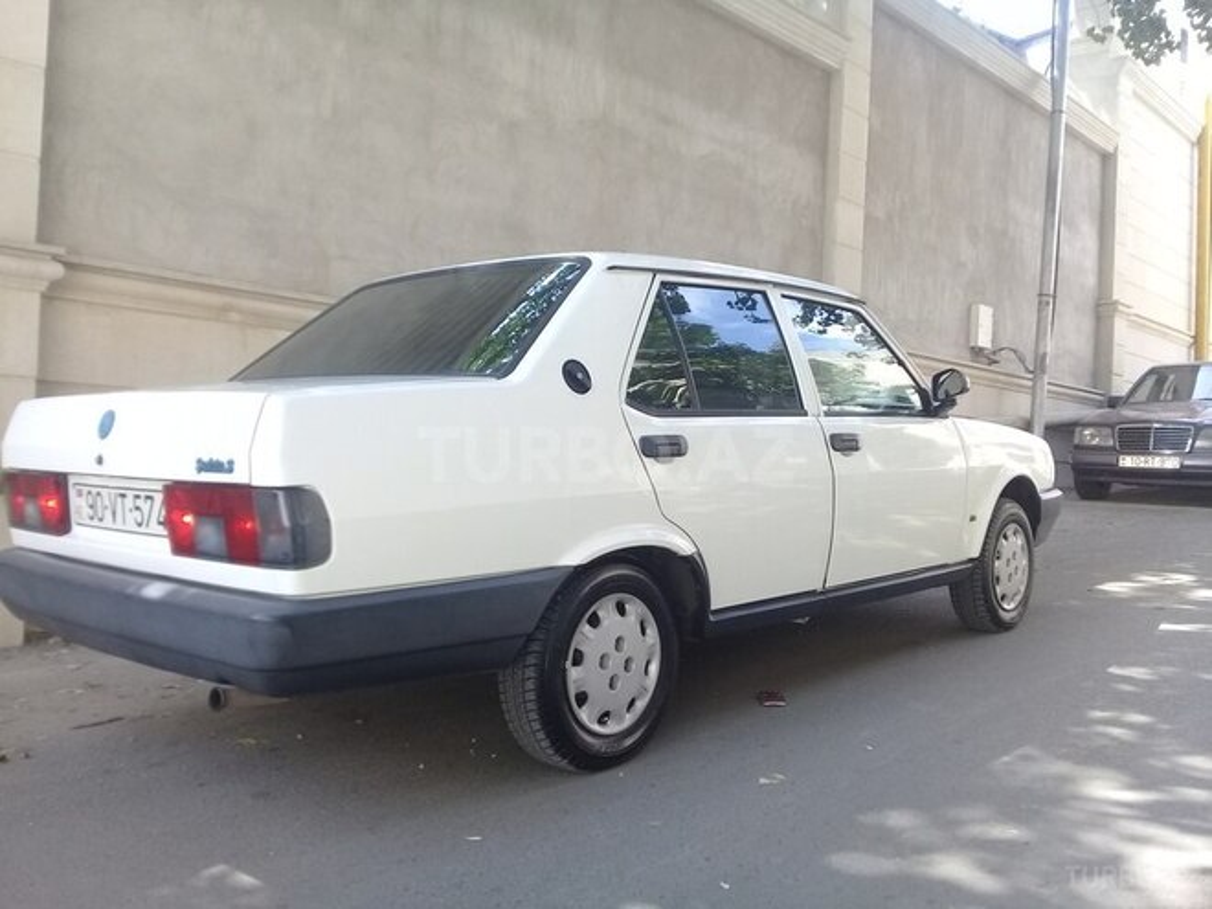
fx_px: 1085
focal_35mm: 31
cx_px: 606
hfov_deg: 58.4
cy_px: 454
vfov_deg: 45.4
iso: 50
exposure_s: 1/100
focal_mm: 3.3
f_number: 2.2
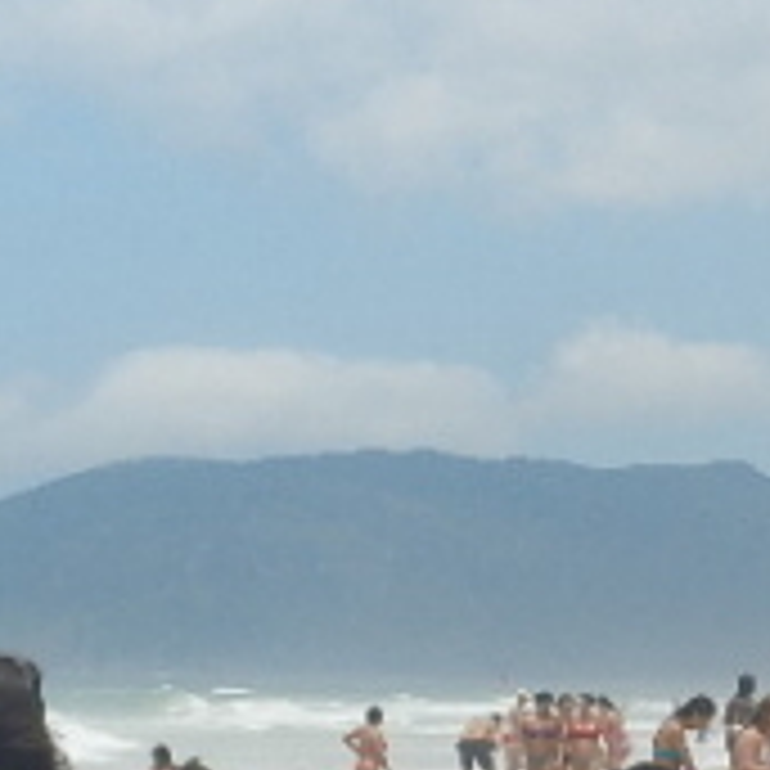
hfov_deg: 7.5
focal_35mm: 234
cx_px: 257
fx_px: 5889
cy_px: 844
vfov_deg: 7.4
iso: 160
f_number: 4.8
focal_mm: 14.1
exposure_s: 1/1600
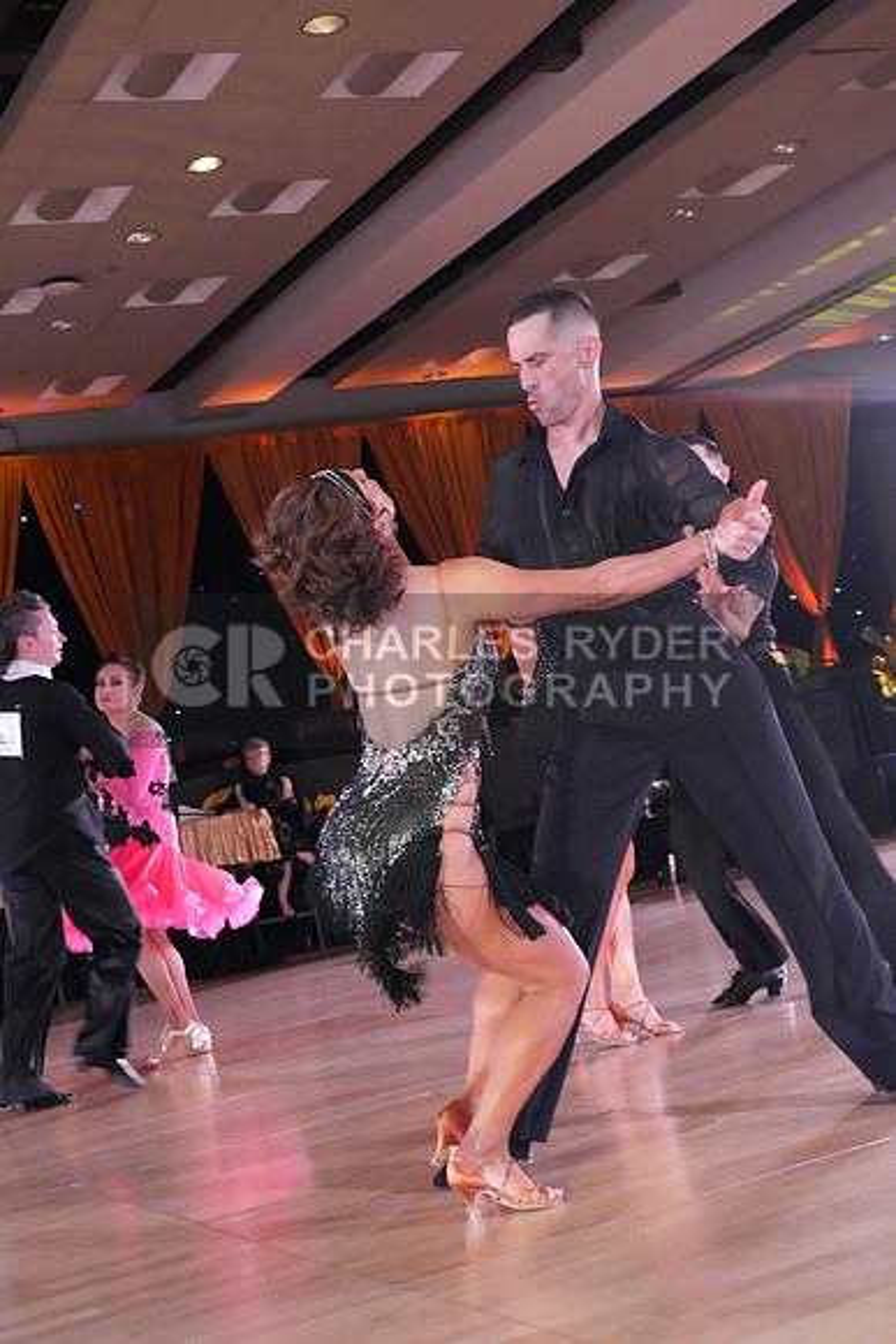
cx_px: 448
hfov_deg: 26.0
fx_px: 1940
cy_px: 672
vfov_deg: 38.2
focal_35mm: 52
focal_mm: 52
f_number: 6.3
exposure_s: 1/250
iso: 6400
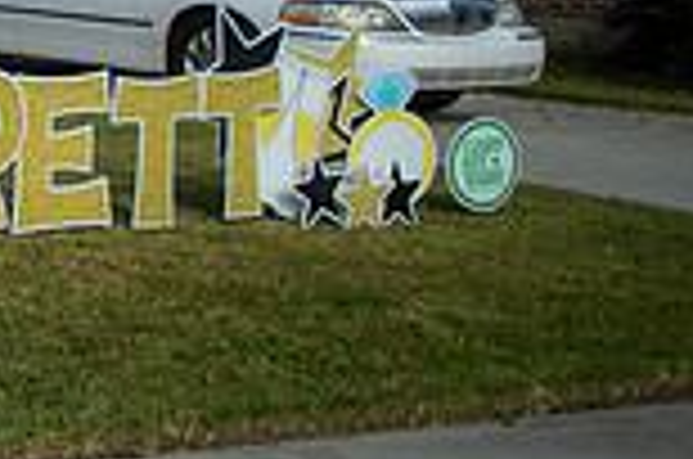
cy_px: -162
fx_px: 1594
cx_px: -576
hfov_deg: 18.7
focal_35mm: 83
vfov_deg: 15.5
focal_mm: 22
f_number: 2.8
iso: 64
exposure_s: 1/1000
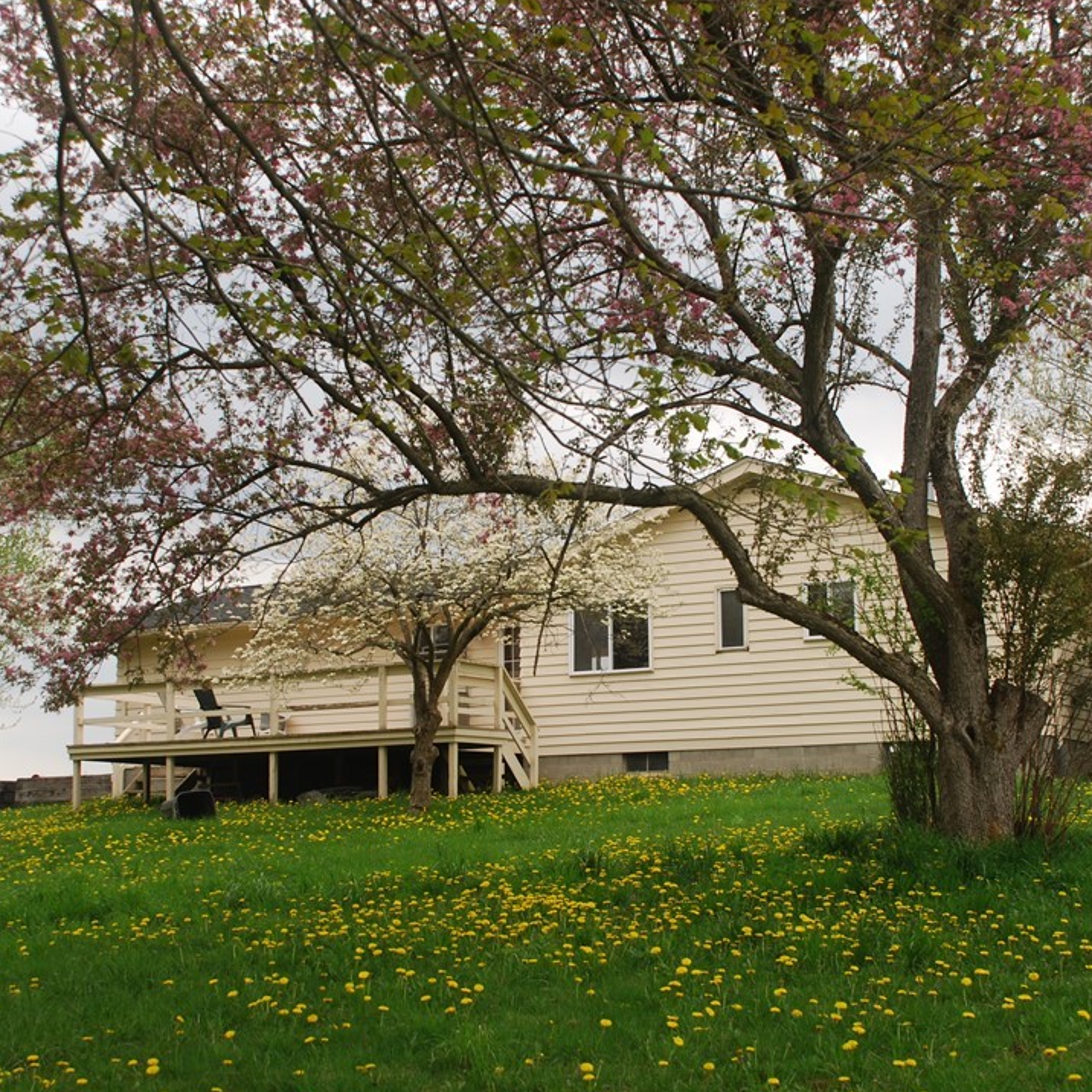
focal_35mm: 54
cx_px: 557
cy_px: 548
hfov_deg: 31.6
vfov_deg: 31.6
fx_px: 1927
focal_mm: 28
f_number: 5.6
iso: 125
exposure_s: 1/125
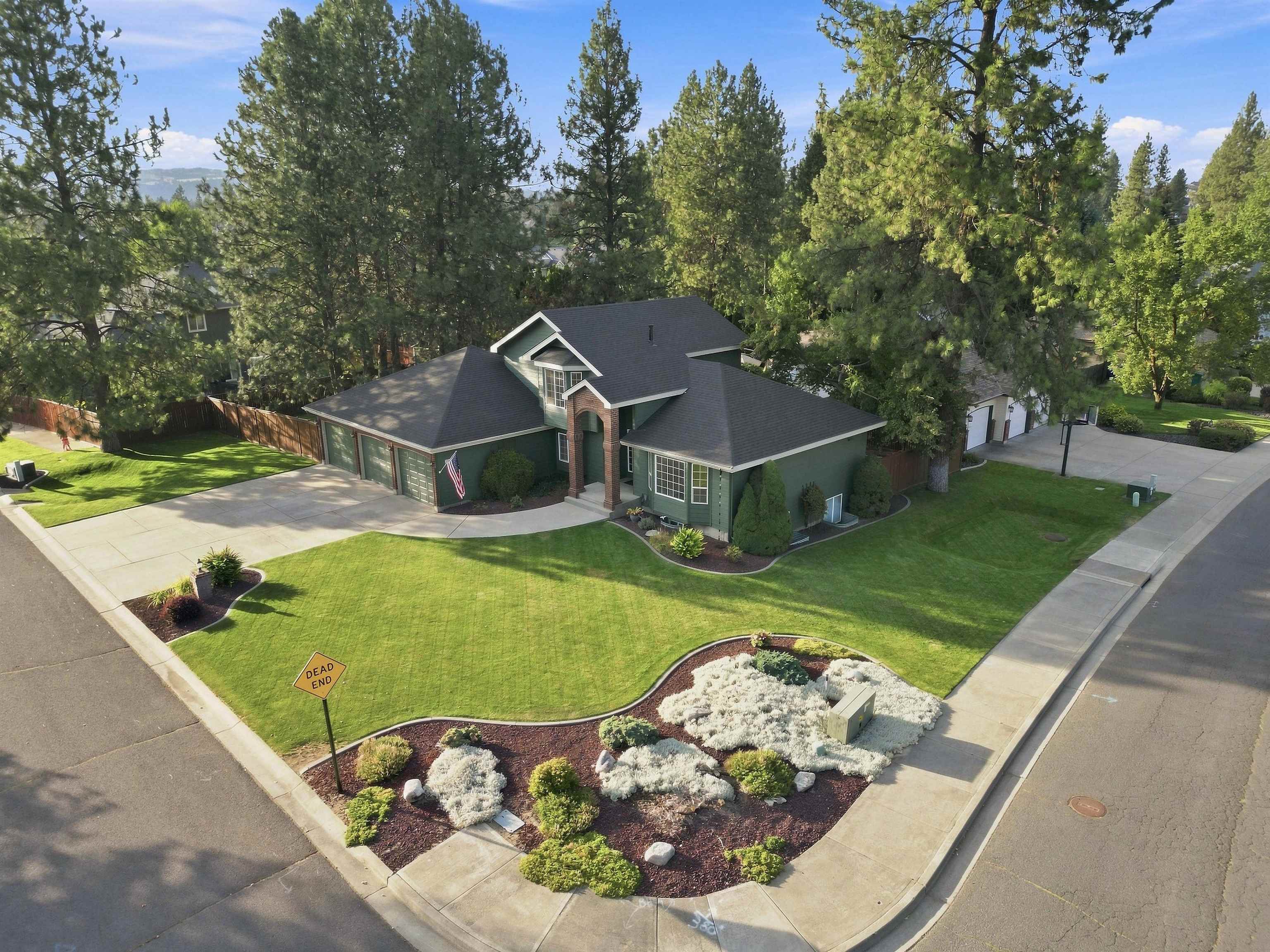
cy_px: 476
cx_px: 635
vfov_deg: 56.8
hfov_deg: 71.6
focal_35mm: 24
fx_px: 881
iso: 130
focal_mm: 6.7
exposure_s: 1/800
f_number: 1.7
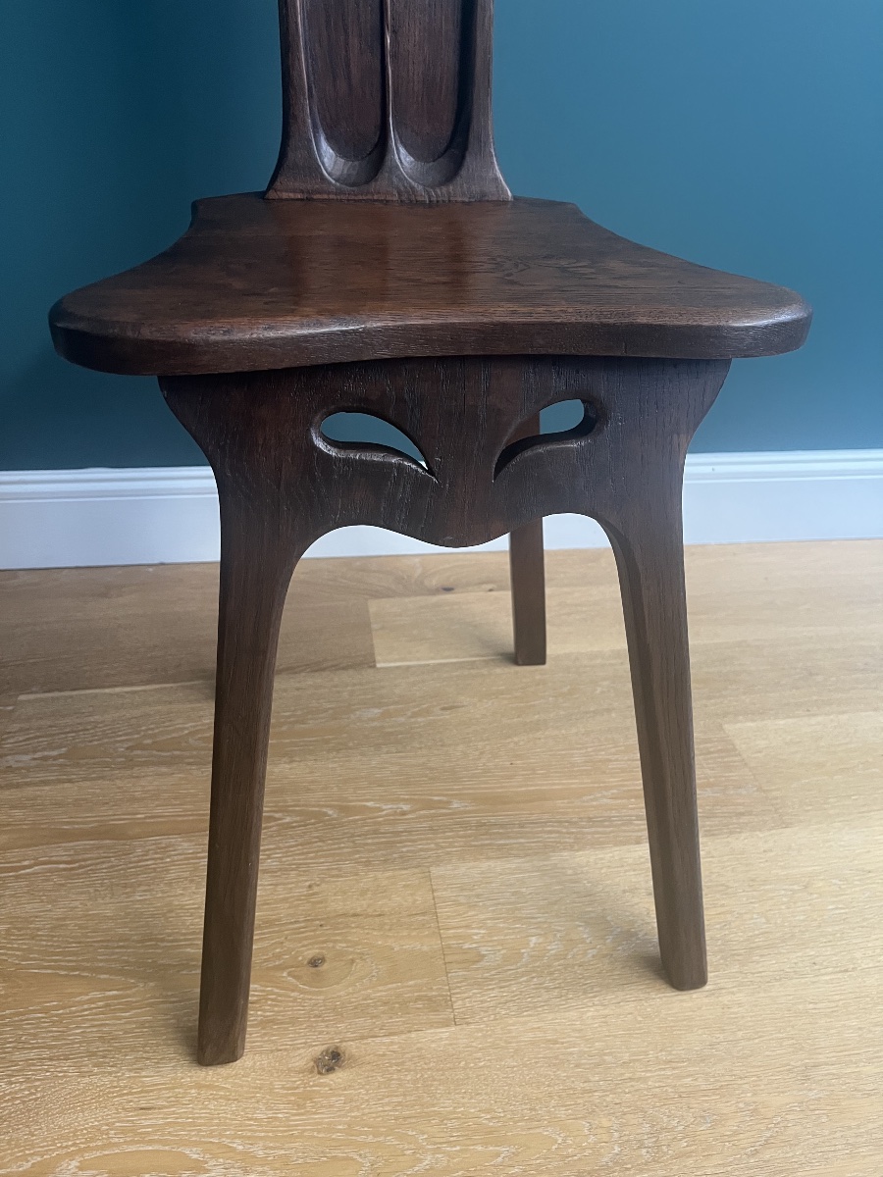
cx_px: 442
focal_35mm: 26
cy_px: 588
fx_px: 884
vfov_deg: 67.3
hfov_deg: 53.1
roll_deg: -1.5
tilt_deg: -28.3
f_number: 1.6
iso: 250
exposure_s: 1/60
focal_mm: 5.1
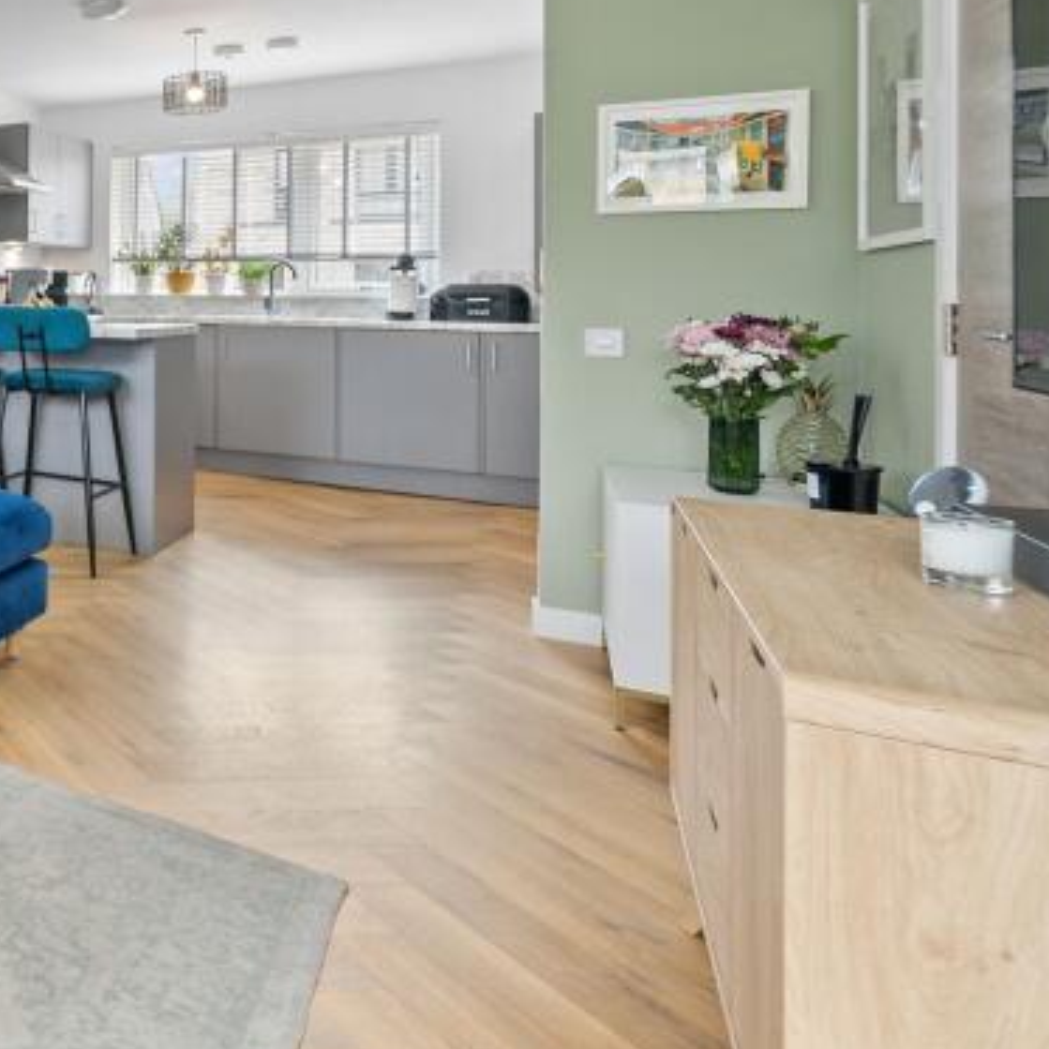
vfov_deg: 55.1
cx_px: -337
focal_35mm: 28
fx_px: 960
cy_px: 287
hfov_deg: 35.9
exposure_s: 1/15
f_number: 4
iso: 800
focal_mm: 12
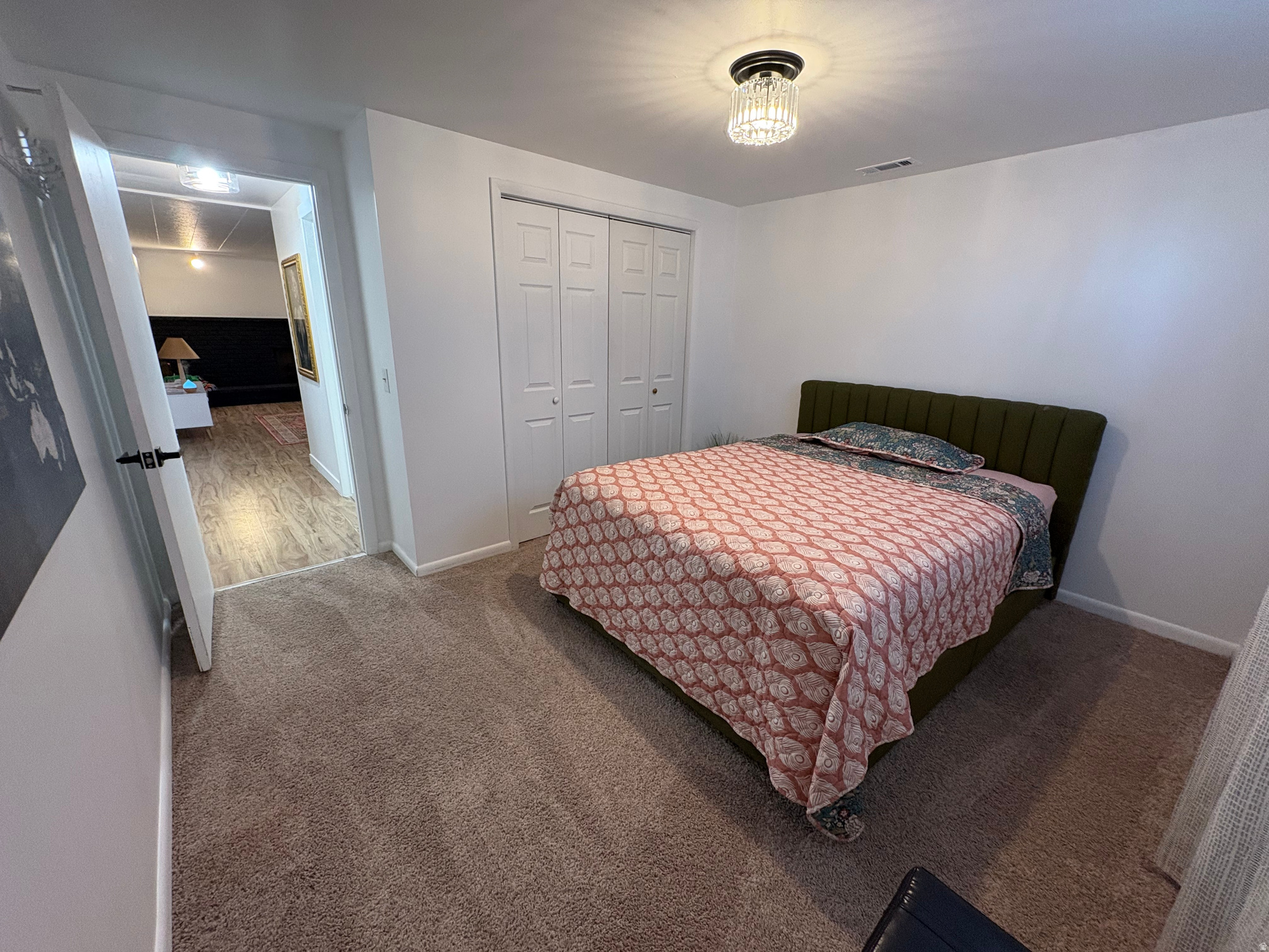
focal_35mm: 14
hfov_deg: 102.1
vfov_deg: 85.7
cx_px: 634
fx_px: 513
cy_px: 476
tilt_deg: -16.6
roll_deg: -0.9
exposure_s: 1/60
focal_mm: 2.22
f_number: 2.2
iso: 400
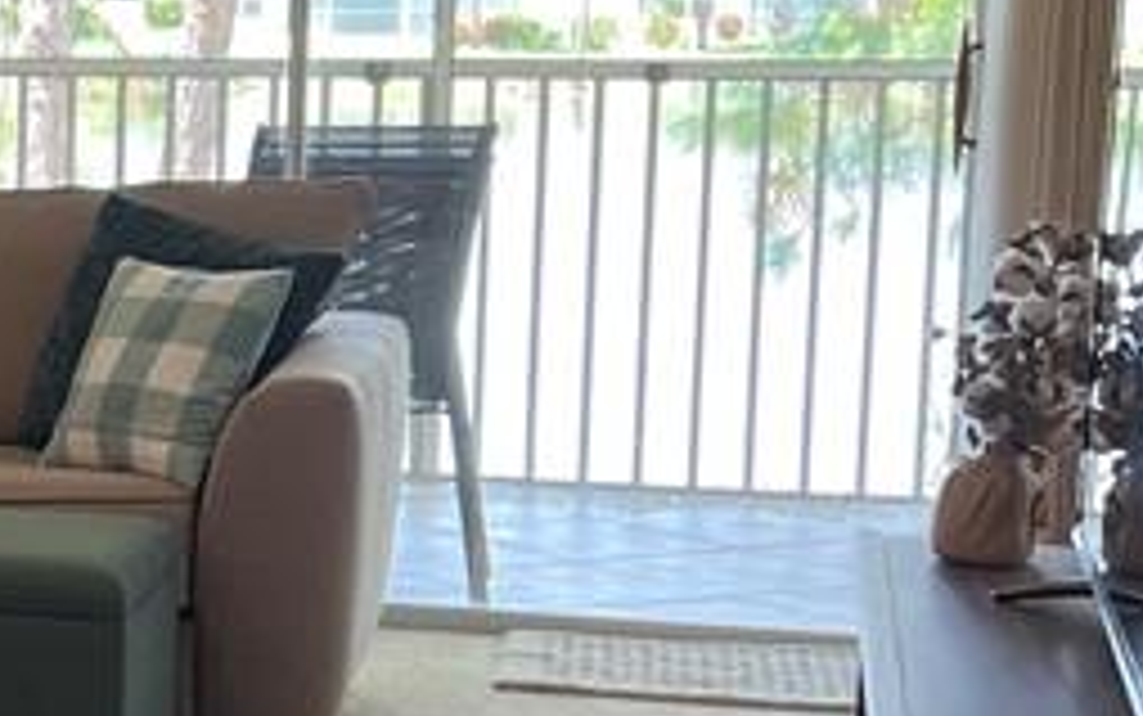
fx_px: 3459
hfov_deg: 16.8
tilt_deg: -7.0
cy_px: 410
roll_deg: +0.7
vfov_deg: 11.8
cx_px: -630
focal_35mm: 111
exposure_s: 1/120
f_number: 1.5
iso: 125
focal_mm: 5.7
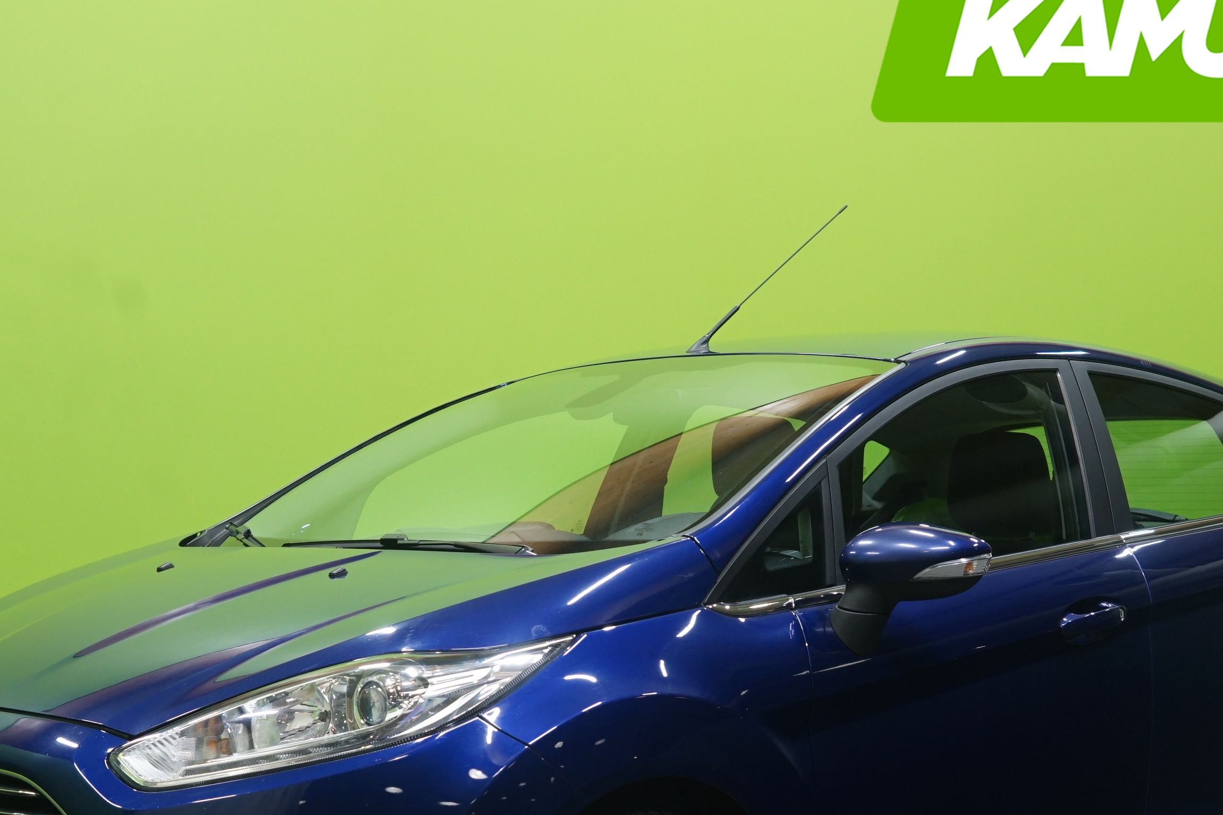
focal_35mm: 65
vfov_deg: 20.8
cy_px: 573
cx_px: 608
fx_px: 2208
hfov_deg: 31.0
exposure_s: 1/25
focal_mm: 38
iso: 800
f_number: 5.6
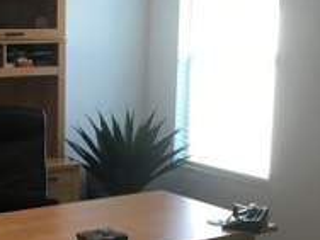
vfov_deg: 19.9
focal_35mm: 74
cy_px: 134
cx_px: 27
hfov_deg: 25.4
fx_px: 684
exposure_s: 1/30
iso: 32
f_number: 2.2
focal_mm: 4.15
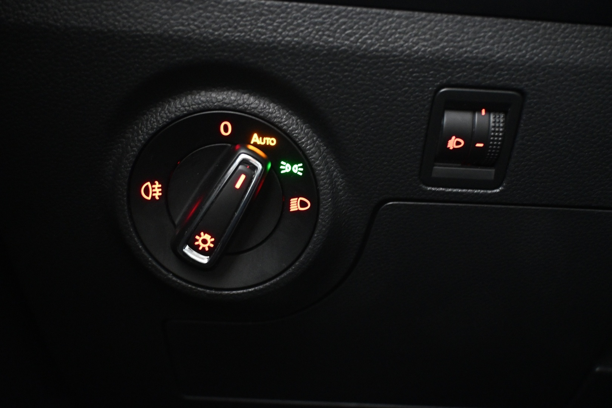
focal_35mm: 41
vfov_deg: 32.4
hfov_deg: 47.2
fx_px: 701
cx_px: 306
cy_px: 204
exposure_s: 1/5
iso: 4000
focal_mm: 27.5
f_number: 4.5
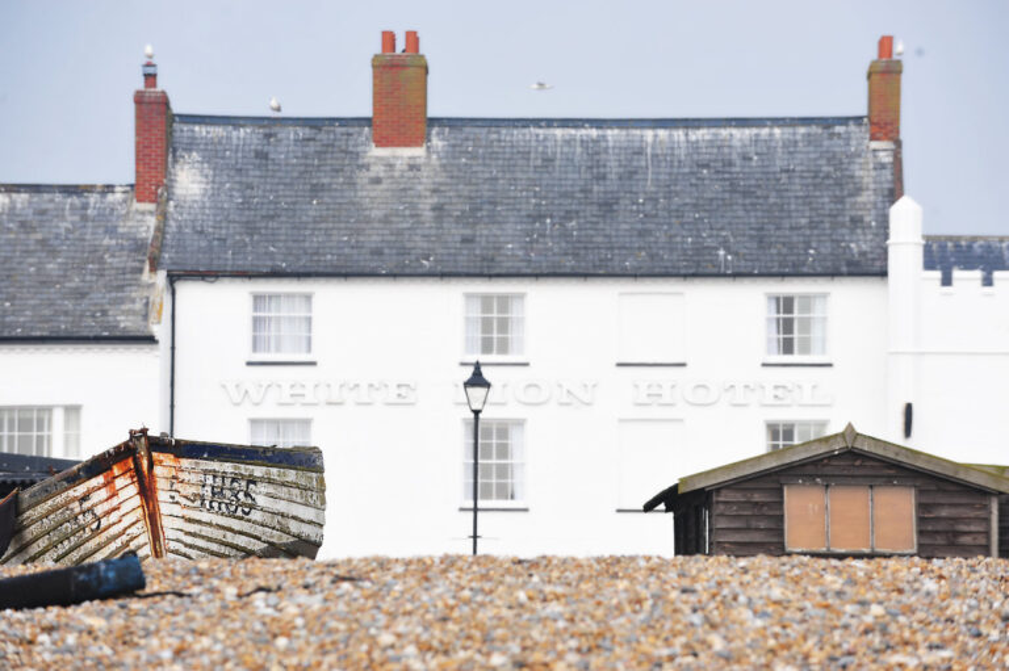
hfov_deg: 10.3
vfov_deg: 6.9
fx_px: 5602
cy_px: 336
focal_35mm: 200
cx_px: 504
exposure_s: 1/400
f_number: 8
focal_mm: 200
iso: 250
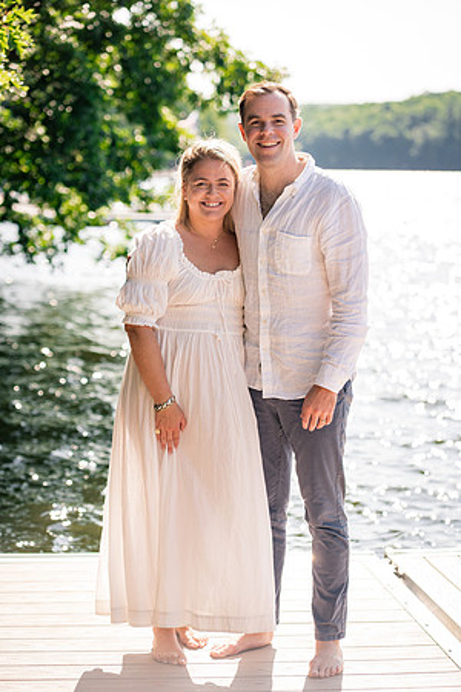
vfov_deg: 23.9
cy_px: 346
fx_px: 1633
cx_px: 230
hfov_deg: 16.1
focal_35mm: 85
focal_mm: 85
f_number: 3.2
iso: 320
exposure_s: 1/1250
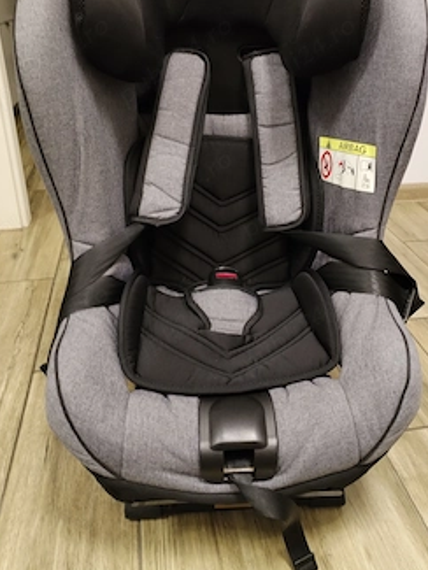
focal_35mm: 32
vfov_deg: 56.3
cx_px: 237
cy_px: 224
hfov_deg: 44.1
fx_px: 527
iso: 1058
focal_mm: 4.75
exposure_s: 1/25
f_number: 1.8
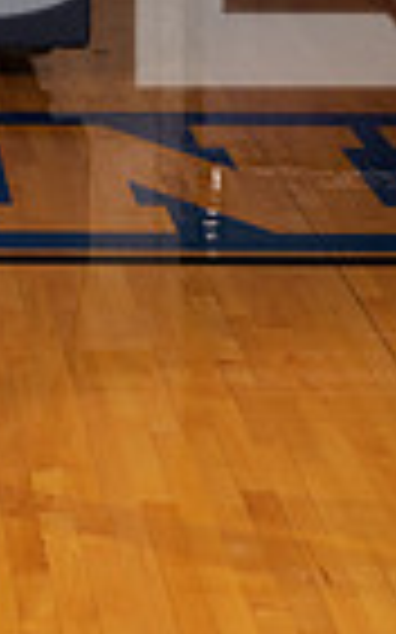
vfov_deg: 12.2
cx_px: -220
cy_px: -364
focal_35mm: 163
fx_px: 2818
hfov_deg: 7.9
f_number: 7.1
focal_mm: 50
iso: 320
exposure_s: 1/320
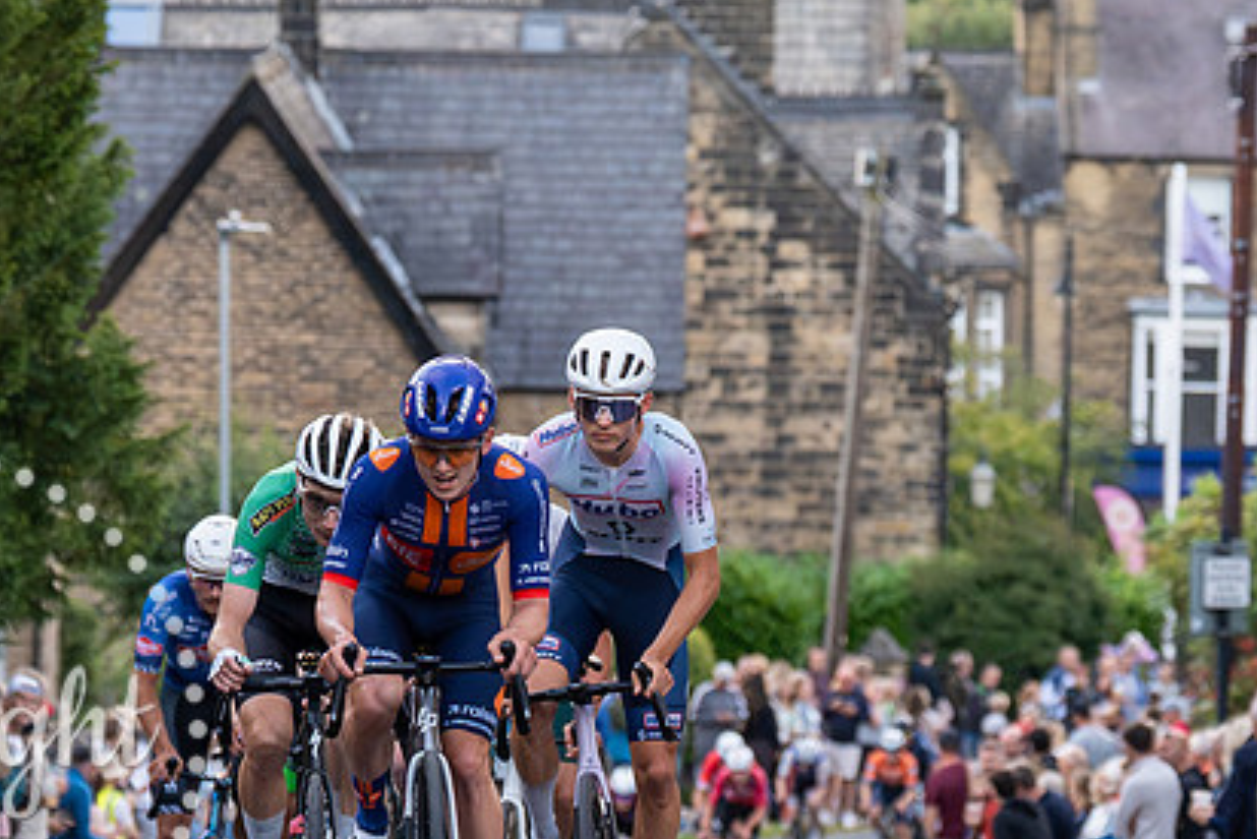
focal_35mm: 301
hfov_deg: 6.8
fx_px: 10513
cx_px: 406
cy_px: 305
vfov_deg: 4.6
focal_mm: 105
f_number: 3.5
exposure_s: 1/800
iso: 2000
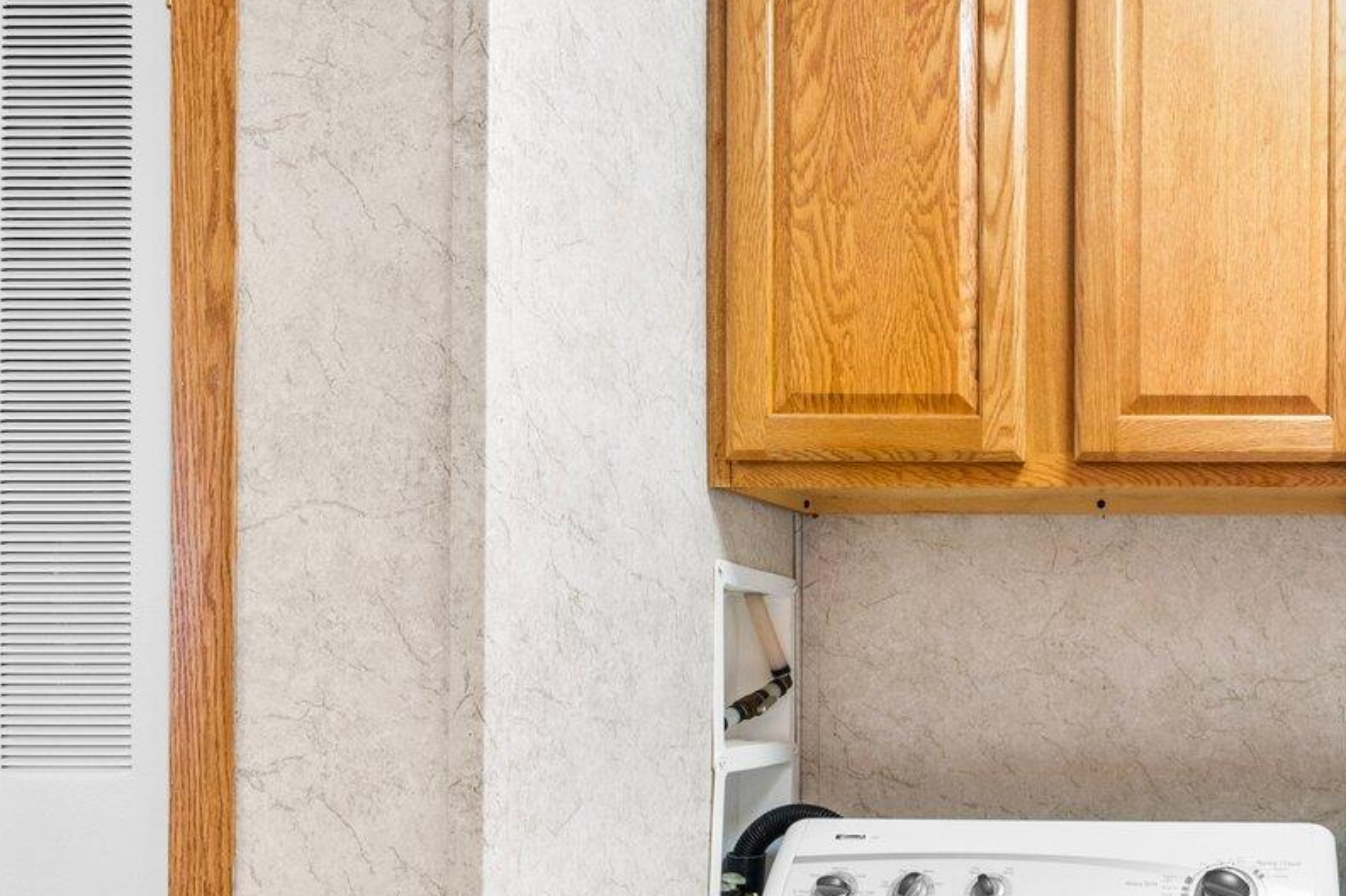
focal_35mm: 31
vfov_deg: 41.3
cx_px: 1197
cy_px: 649
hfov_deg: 53.3
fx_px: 1159
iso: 400
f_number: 8
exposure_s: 1/1.67
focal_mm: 12
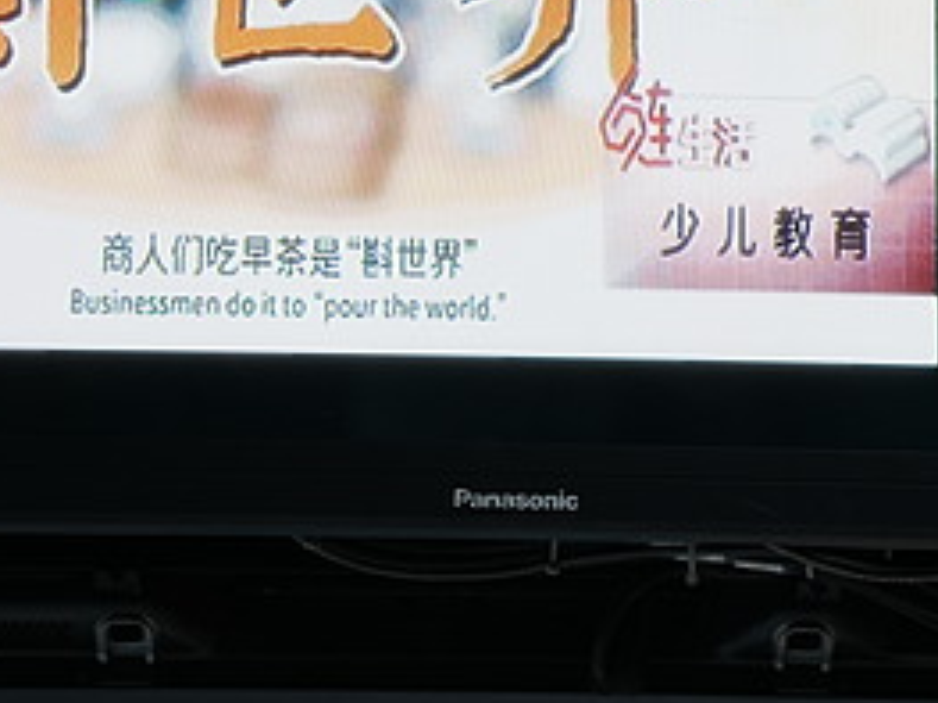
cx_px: 542
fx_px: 4314
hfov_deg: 12.4
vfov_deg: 9.2
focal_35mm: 159
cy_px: -64
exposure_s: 1/60
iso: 640
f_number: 2.8
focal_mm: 55.8
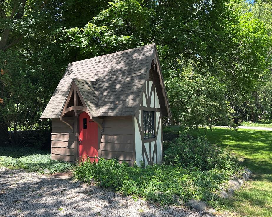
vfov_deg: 54.9
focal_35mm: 26
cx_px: 123
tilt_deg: +5.0
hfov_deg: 65.9
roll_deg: +0.2
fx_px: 209
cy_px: 111
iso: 80
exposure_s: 1/417
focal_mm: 6.86
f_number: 1.78
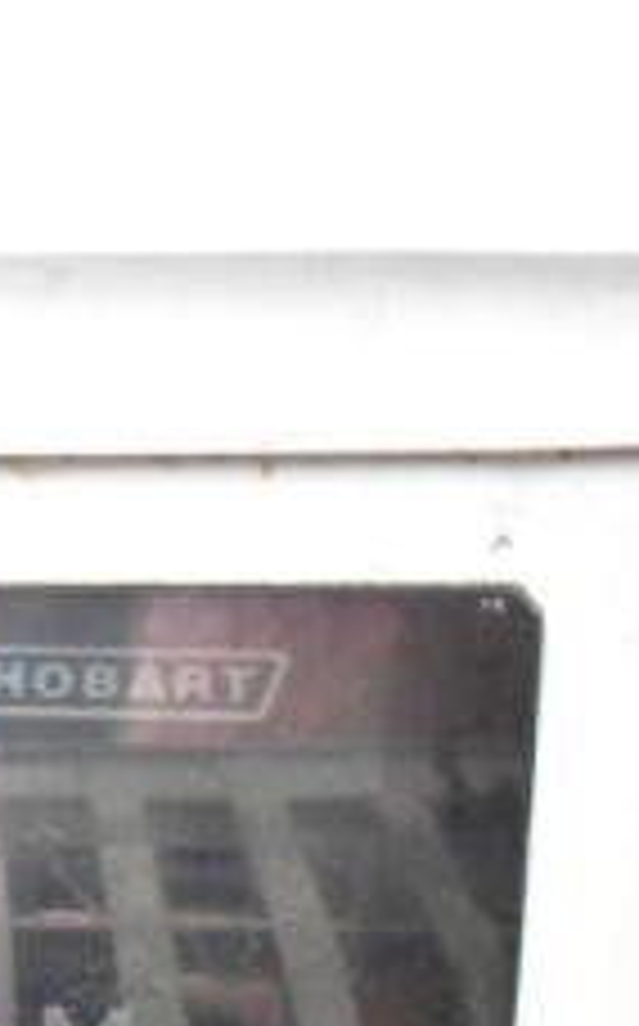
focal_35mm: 102
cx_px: -634
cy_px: 911
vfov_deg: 20.0
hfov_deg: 11.5
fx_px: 2859
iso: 8000
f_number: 4
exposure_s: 1/40
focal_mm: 25
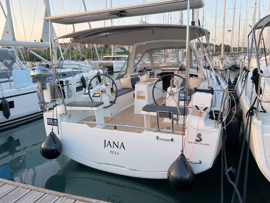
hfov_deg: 67.3
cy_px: 102
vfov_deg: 53.1
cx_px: 135
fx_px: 203
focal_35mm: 26
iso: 40
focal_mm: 5.7
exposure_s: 1/191
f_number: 1.5
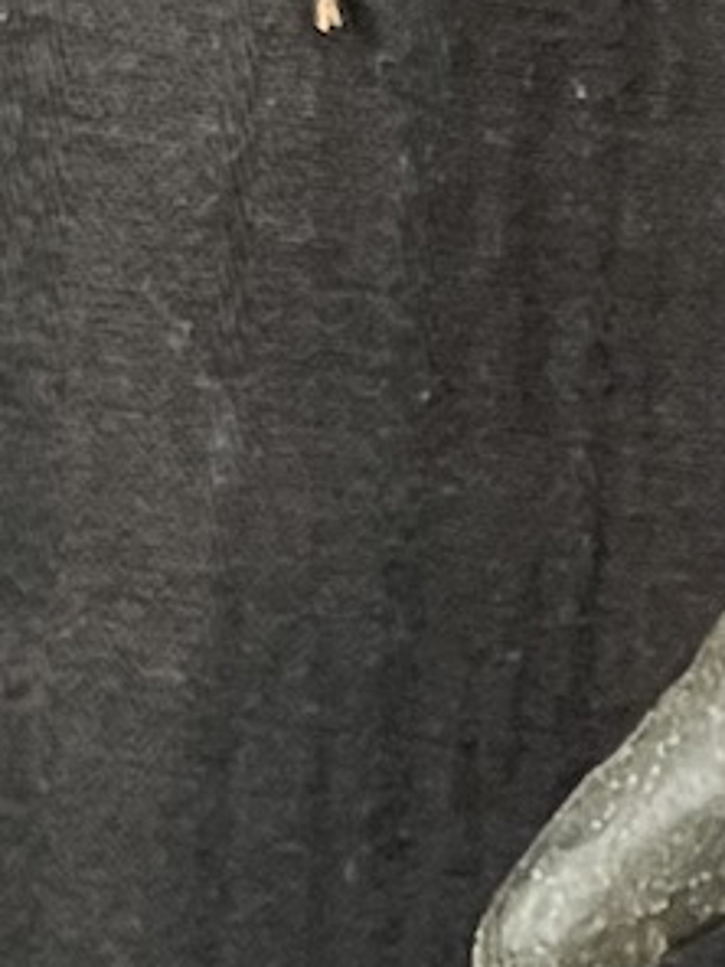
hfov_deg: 7.6
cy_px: 650
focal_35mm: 193
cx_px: 1101
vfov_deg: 10.2
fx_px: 5390
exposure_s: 1/30
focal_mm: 5.1
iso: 800
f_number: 1.6
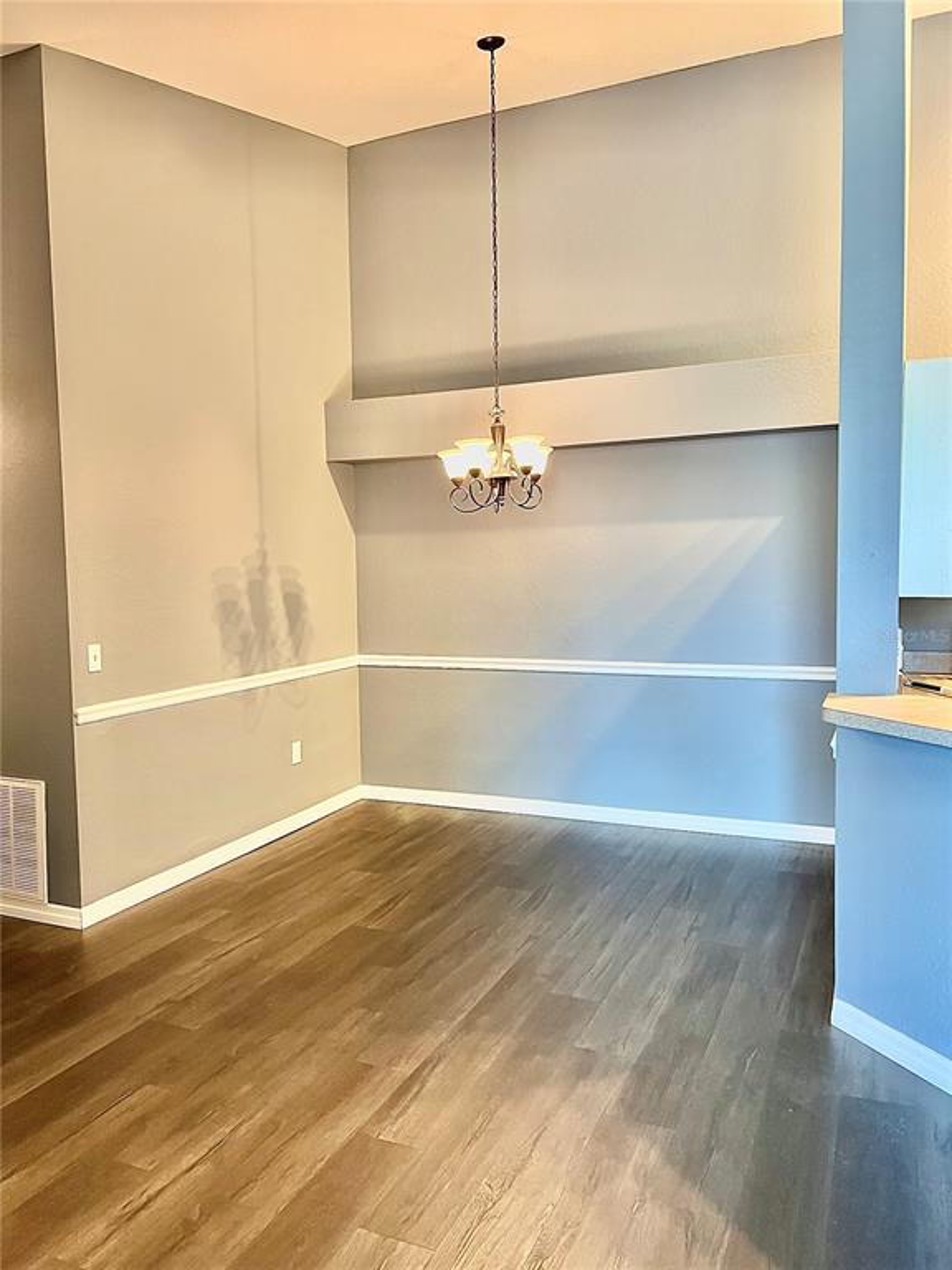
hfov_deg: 53.1
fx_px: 953
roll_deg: +0.9
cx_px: 476
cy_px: 635
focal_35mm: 26
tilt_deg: -3.7
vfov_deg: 67.3
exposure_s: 1/60
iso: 250
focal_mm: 5.7
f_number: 1.5
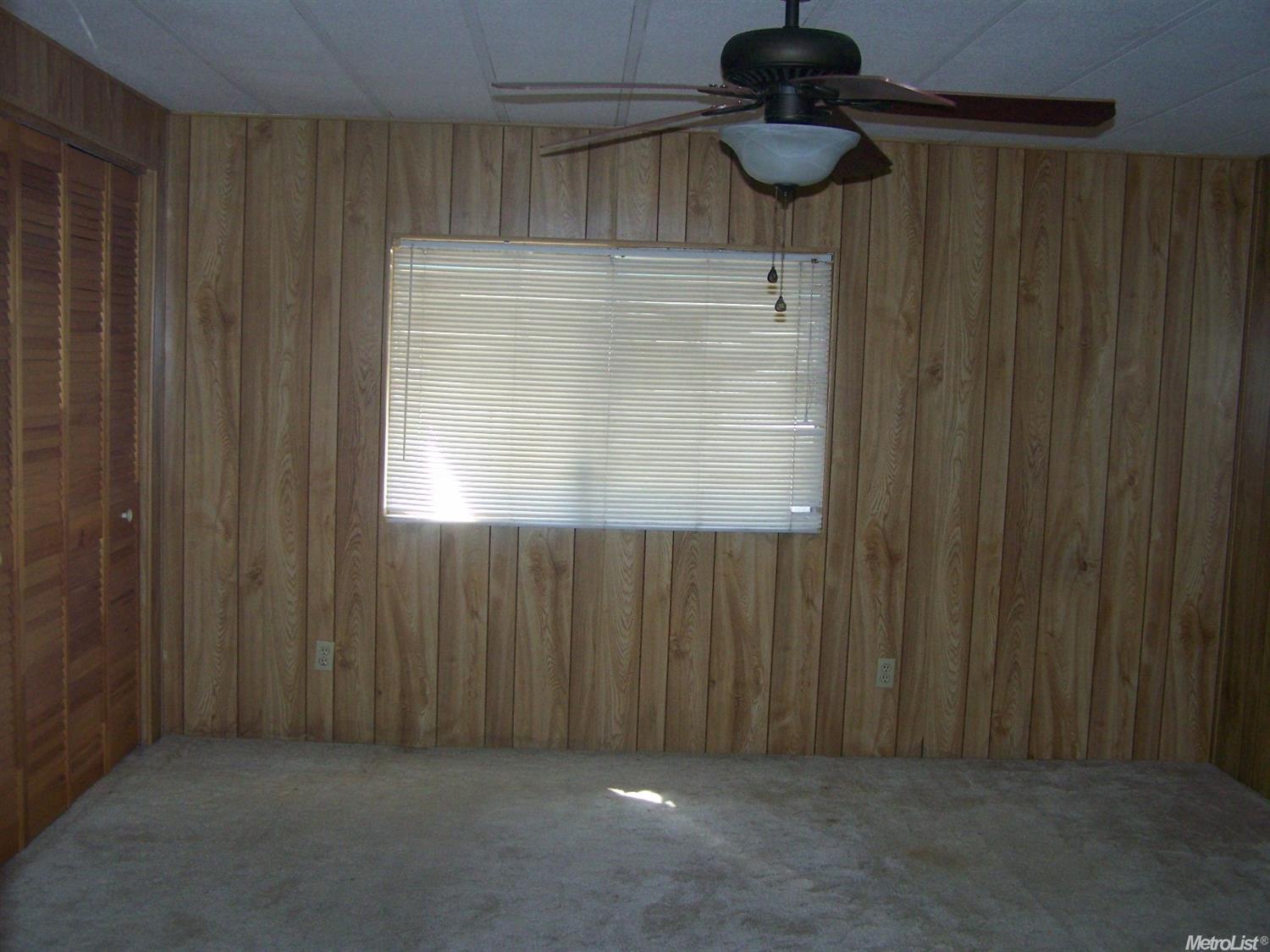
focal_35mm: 38
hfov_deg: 49.0
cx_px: 635
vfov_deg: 37.7
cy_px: 476
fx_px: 1394
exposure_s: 1/60
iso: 160
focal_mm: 6.3
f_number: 2.8
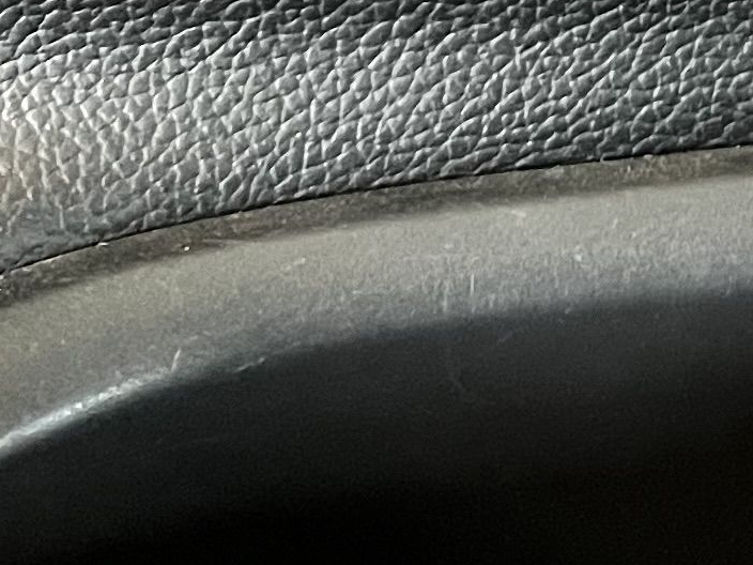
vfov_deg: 9.5
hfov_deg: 10.4
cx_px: 2072
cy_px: -431
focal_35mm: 149
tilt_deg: -25.9
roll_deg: +2.3
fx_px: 3241
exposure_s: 1/32
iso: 640
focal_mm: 5.7
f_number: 1.5
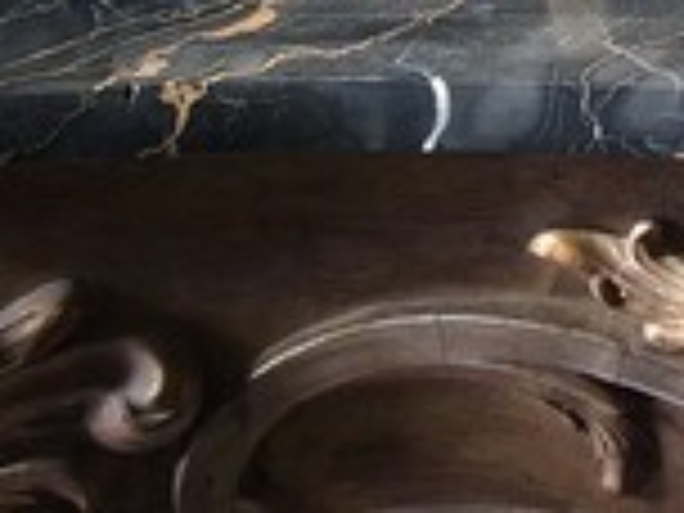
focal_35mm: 137
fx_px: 2707
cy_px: -513
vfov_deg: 10.0
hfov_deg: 12.4
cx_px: 1440
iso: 40
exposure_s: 1/201
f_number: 1.7
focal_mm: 3.93
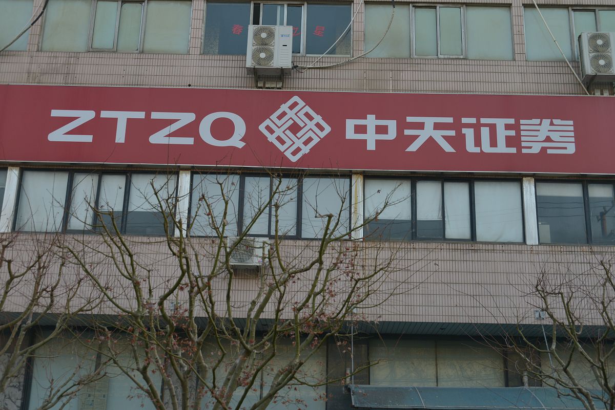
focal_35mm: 48
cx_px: 308
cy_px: 205
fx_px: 820
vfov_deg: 28.1
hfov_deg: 41.1
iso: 400
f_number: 8
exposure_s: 1/320
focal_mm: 48
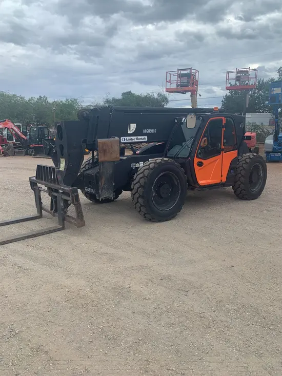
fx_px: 282
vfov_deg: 67.3
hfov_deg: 53.1
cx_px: 141
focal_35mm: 26
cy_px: 188
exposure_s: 1/716
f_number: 1.8
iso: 25
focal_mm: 4.25
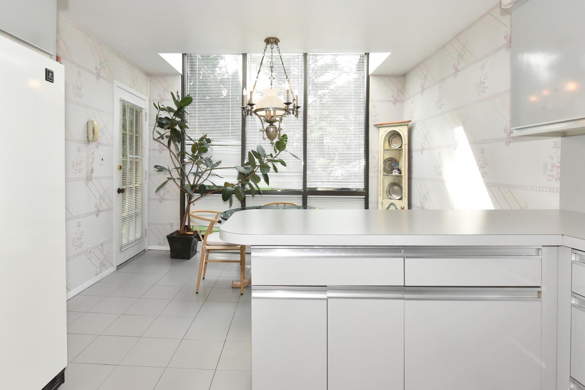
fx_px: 292
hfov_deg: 90.0
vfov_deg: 67.0
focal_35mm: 18
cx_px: 302
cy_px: 164
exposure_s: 1/100
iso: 1600
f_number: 18
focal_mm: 14
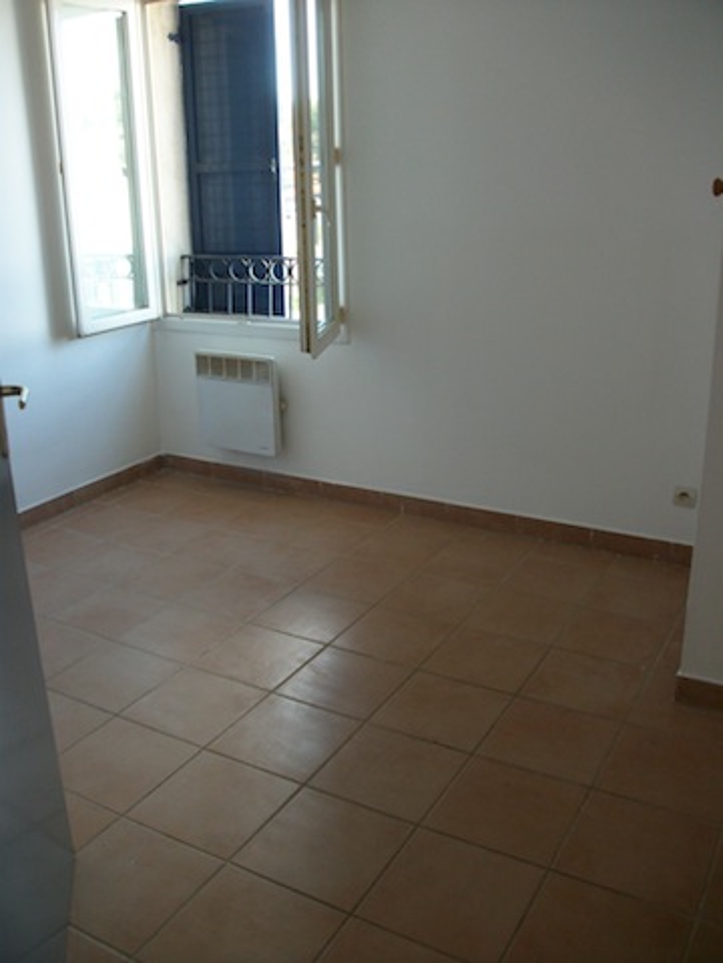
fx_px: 863
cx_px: 362
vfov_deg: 58.4
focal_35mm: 31
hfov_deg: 45.4
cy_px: 482
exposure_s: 1/40
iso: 124
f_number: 2.9
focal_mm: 5.7
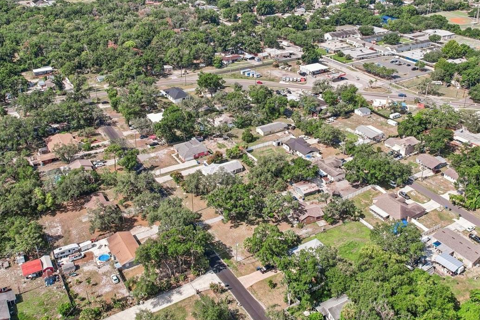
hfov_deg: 55.6
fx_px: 453
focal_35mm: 34
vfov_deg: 38.5
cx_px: 275
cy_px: 111
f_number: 2.8
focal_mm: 8.4
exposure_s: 1/2000
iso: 130
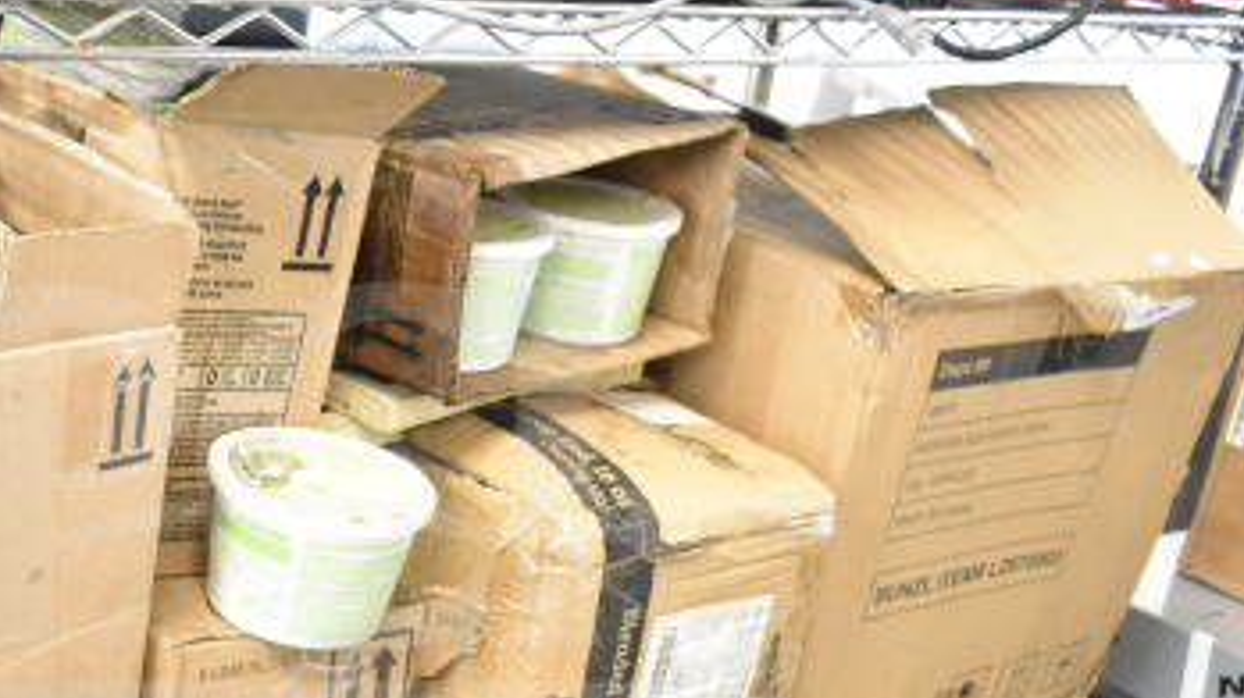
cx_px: 282
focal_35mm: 55
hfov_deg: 36.8
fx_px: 1814
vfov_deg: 21.5
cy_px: 568
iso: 3600
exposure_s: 1/30
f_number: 3.8
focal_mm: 20
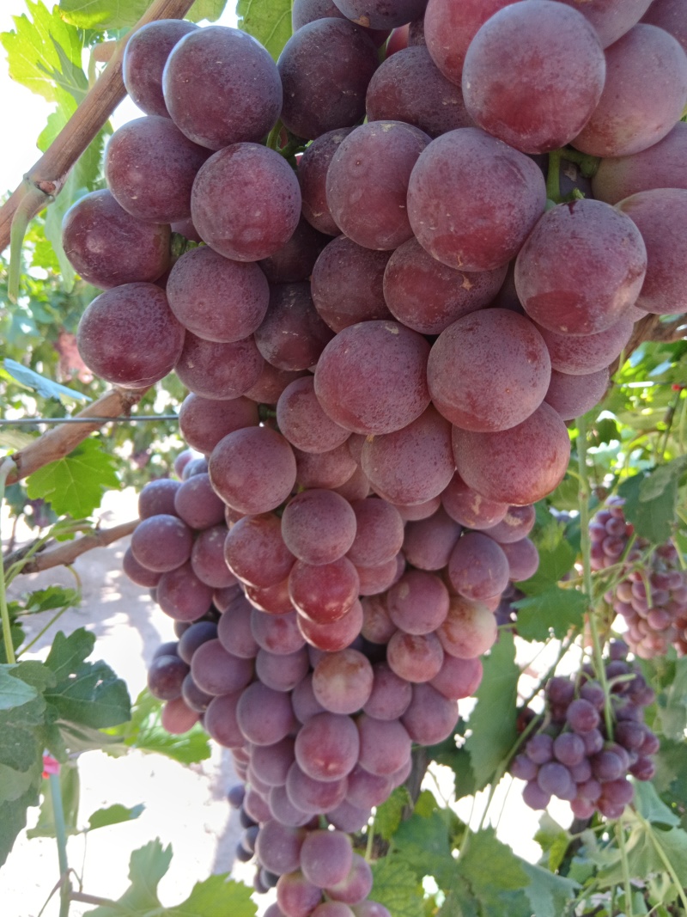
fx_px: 715
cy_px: 458
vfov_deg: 65.3
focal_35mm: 27
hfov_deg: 51.3
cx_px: 344
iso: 124
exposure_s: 1/50
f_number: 2.2
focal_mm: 3.66
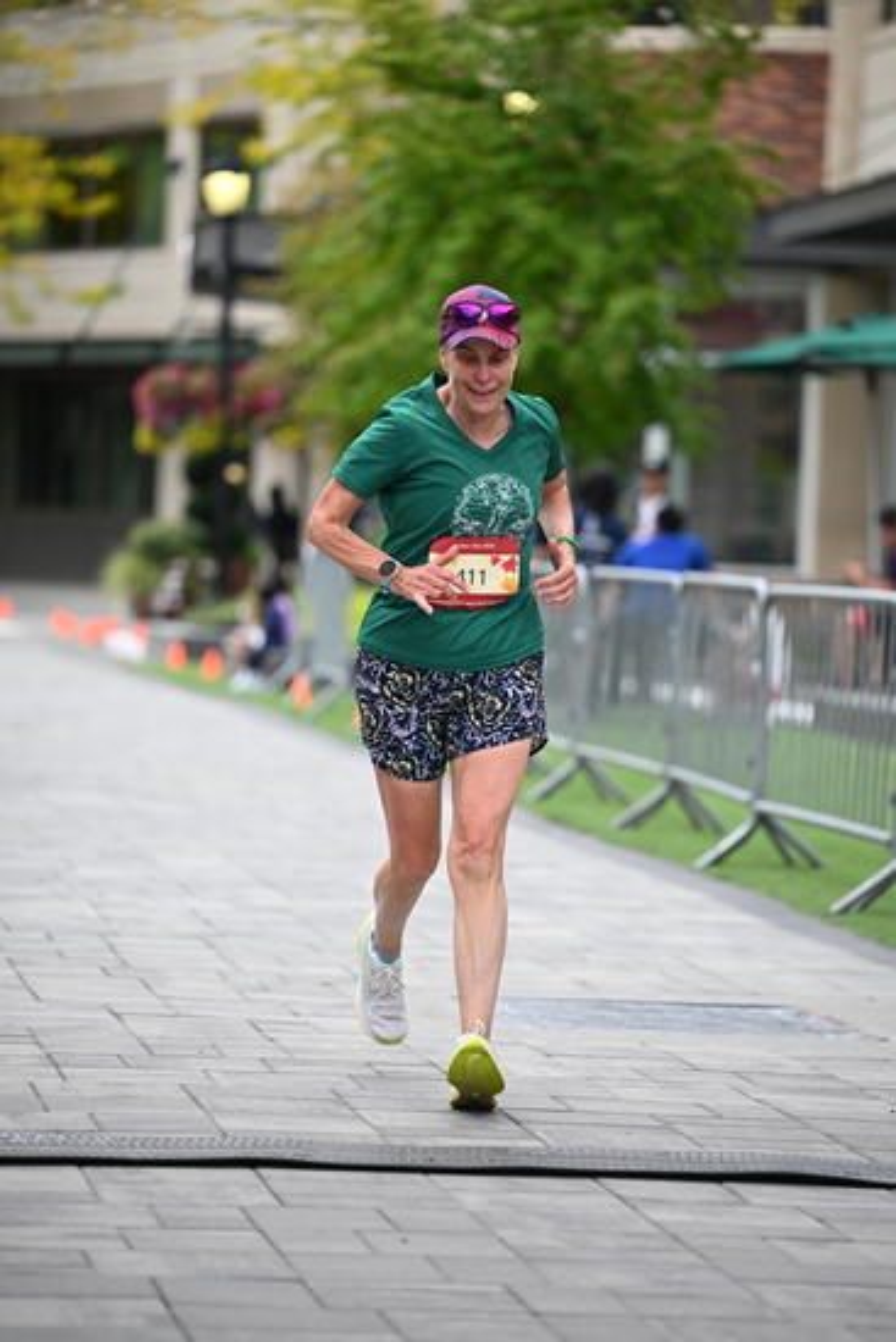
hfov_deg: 9.5
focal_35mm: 145
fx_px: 5410
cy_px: 671
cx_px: 448
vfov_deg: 14.1
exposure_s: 1/5000
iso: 1600
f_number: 2.8
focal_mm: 145
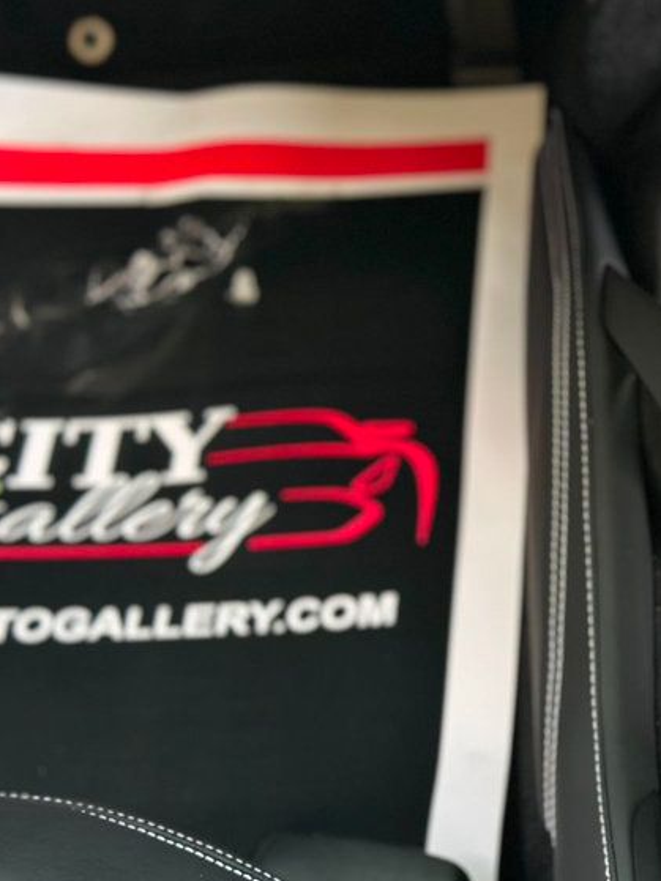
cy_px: 503
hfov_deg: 16.1
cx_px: 806
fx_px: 2241
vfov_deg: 22.2
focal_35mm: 88
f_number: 1.78
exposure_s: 1/113
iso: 125
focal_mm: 6.86
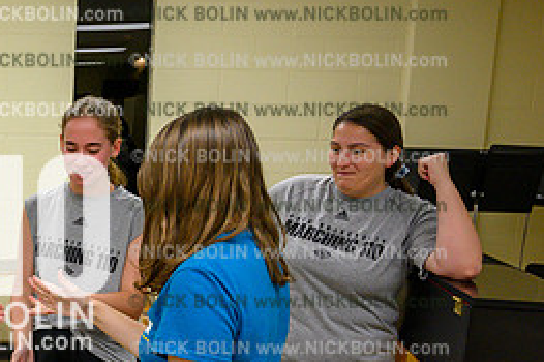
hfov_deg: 33.3
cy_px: 252
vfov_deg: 25.3
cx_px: -37
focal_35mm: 53
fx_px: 800
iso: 1600
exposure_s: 1/250
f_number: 4.5
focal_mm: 24
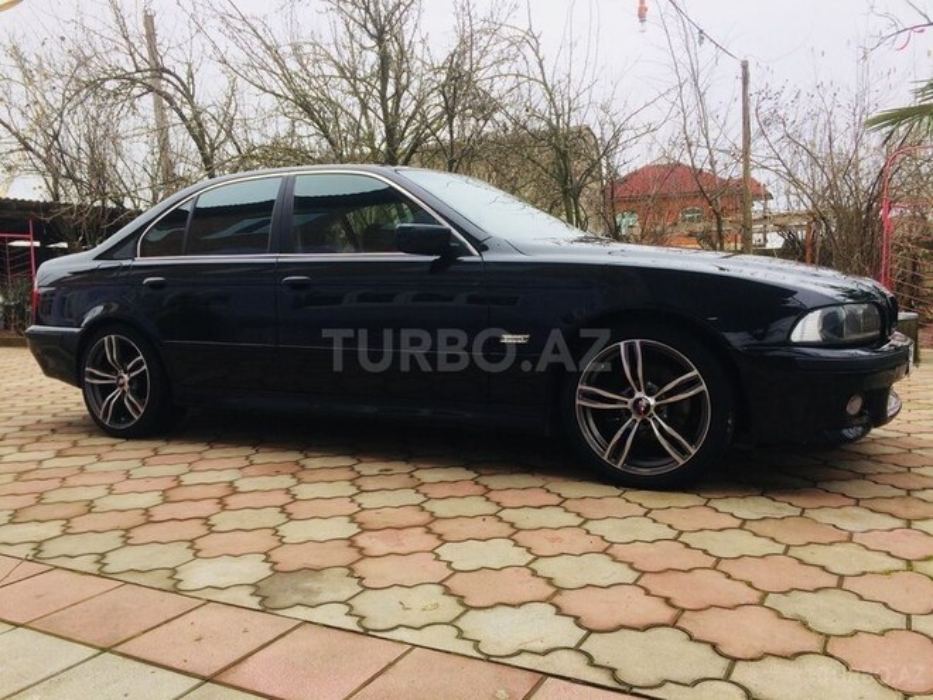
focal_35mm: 29
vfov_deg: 48.2
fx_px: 782
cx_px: 466
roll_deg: +0.9
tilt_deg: -7.8
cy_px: 350
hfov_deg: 61.7
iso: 32
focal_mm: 4.15
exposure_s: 1/373
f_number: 2.2
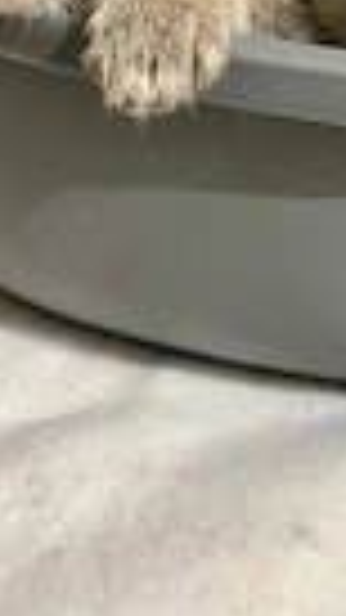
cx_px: 274
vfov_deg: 23.4
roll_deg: -5.0
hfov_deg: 14.5
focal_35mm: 83
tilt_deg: -22.5
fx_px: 1355
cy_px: -126
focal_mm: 5.1
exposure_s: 1/50
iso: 400
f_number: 1.6
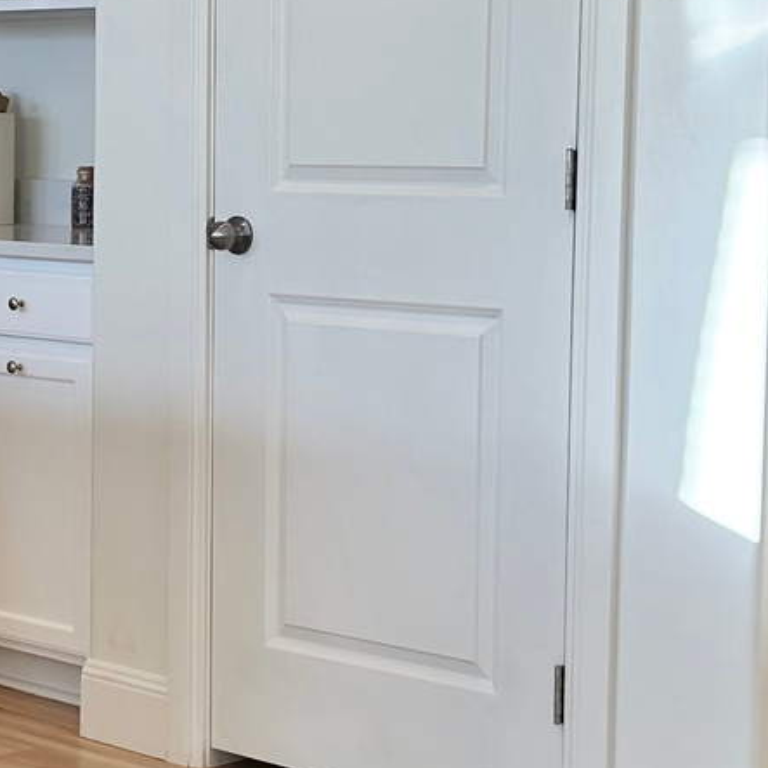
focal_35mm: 98
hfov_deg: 17.5
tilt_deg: -5.8
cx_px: 104
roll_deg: -0.6
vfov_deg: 17.7
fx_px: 2460
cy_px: 418
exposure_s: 1/261
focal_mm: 6.86
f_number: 1.78
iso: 80
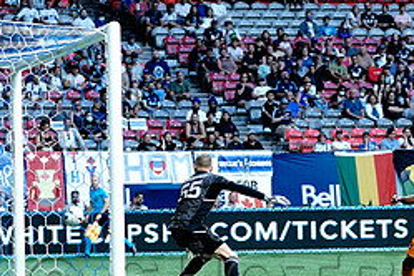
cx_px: 429
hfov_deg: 7.3
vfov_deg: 4.9
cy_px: 267
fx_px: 3220
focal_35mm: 280
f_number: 4
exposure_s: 1/1600
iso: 5000
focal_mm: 120
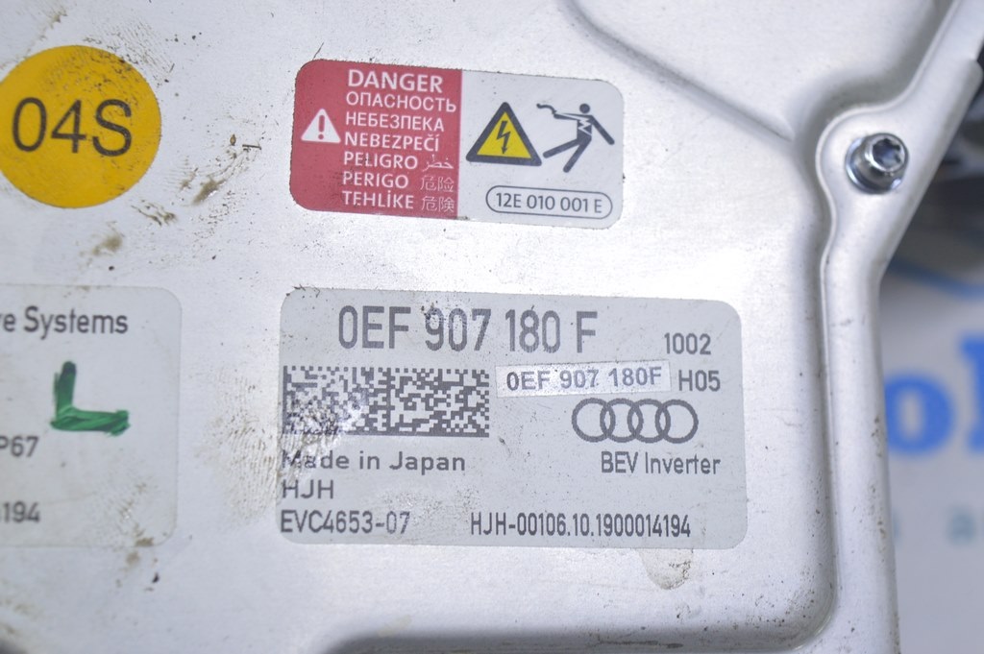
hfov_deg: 28.1
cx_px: 492
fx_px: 1966
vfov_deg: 18.9
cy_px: 327
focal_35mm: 72
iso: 400
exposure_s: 1/25
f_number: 5.6
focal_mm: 48
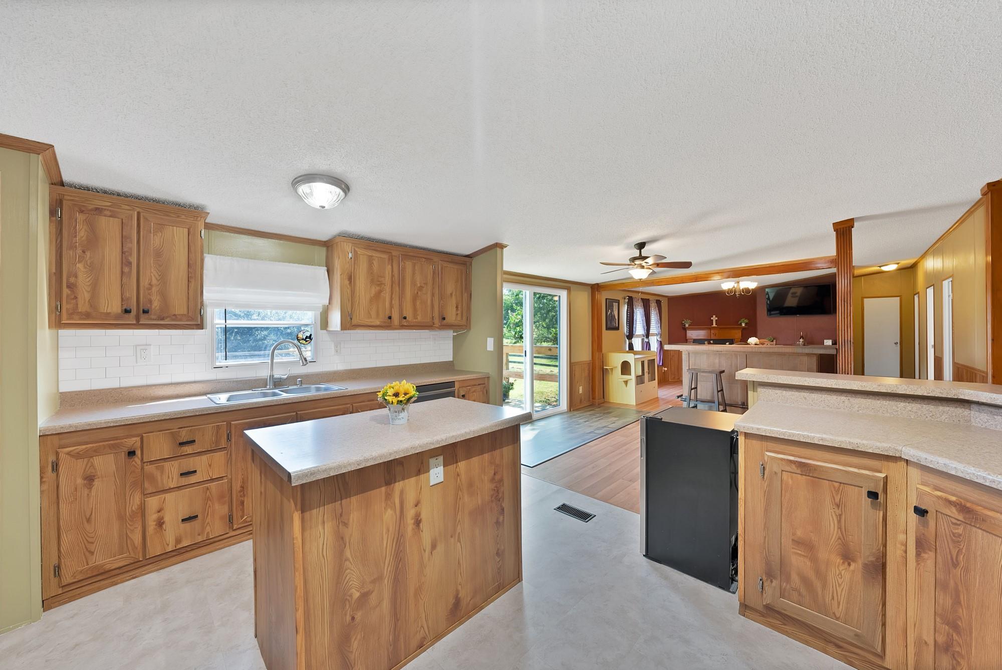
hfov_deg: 112.6
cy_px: 335
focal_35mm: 12
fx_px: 334
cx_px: 501
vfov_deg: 90.1
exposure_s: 1/5
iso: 640
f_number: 9
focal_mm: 12
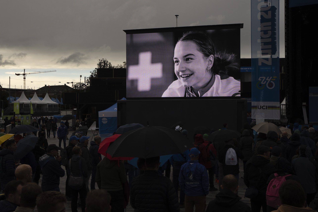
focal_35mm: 35
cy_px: 106
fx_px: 309
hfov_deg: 54.4
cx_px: 159
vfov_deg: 37.9
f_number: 8
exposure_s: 1/500
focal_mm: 35
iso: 640
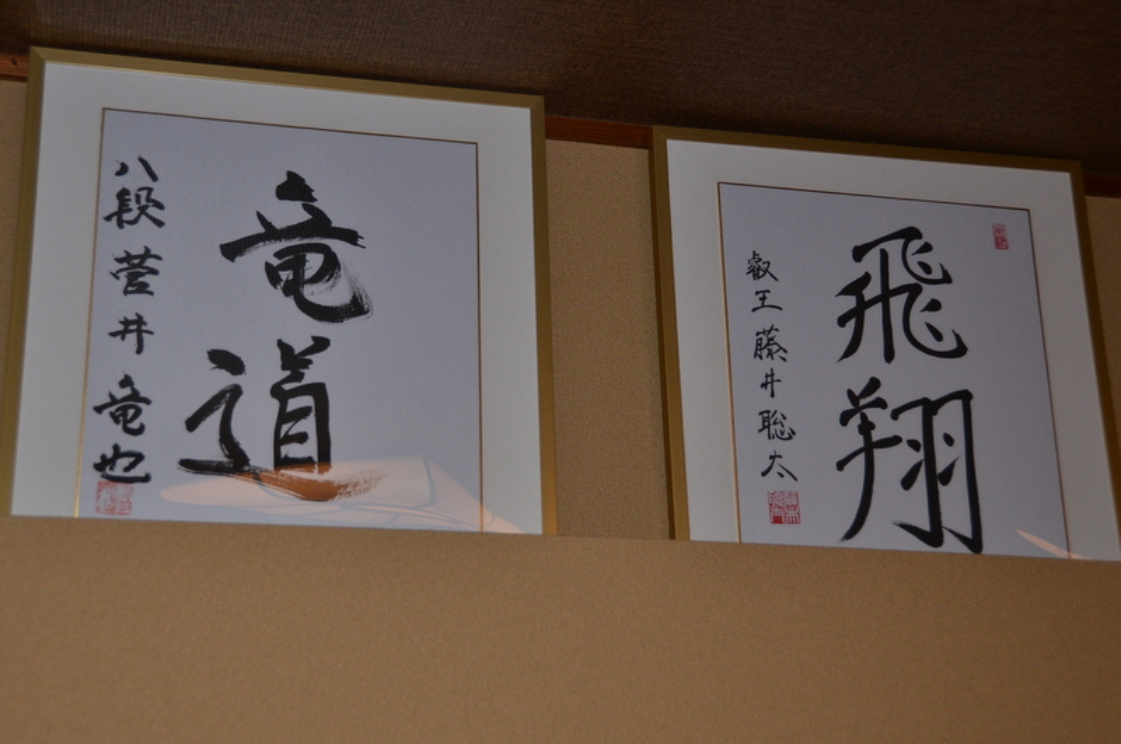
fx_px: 1586
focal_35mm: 51
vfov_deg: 26.4
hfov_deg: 38.9
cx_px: 560
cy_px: 372
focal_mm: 34
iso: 800
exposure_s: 1/60
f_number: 4.2
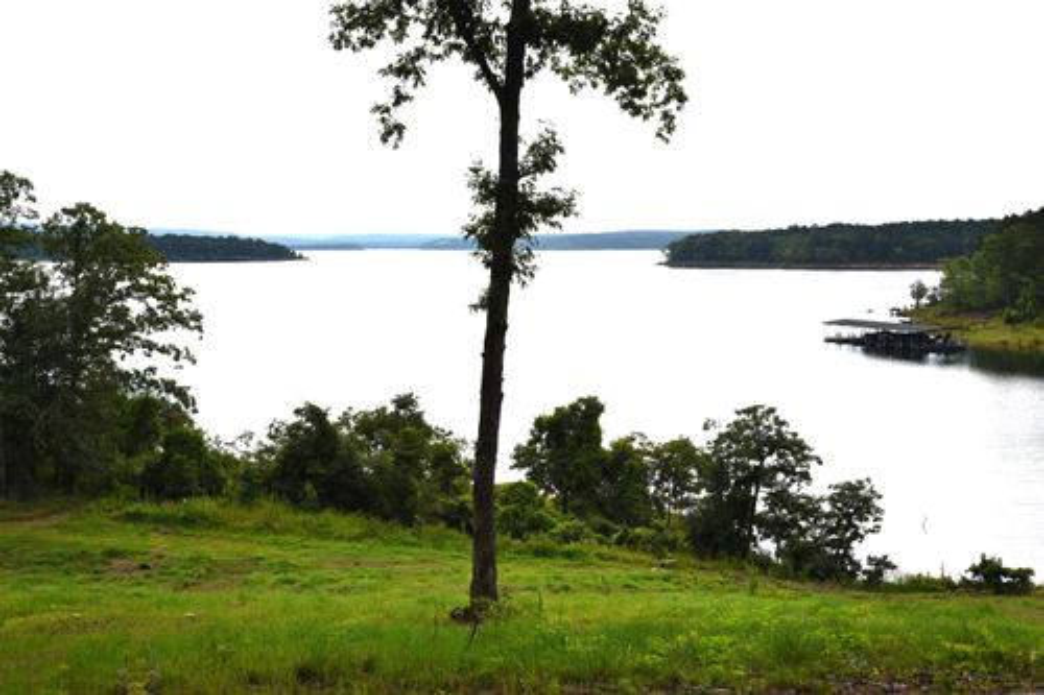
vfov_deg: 29.2
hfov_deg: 42.8
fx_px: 1333
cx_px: 522
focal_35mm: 46
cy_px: 348
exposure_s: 1/200
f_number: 13
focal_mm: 46
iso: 100
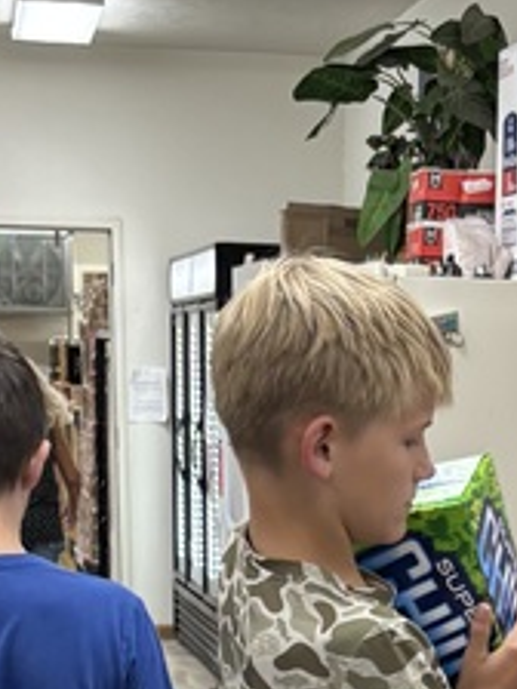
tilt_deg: -15.9
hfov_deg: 12.3
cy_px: 1067
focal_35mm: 119
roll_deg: -1.1
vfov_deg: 15.2
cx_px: 514
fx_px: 2370
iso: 125
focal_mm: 5.96
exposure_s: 1/60
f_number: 1.6
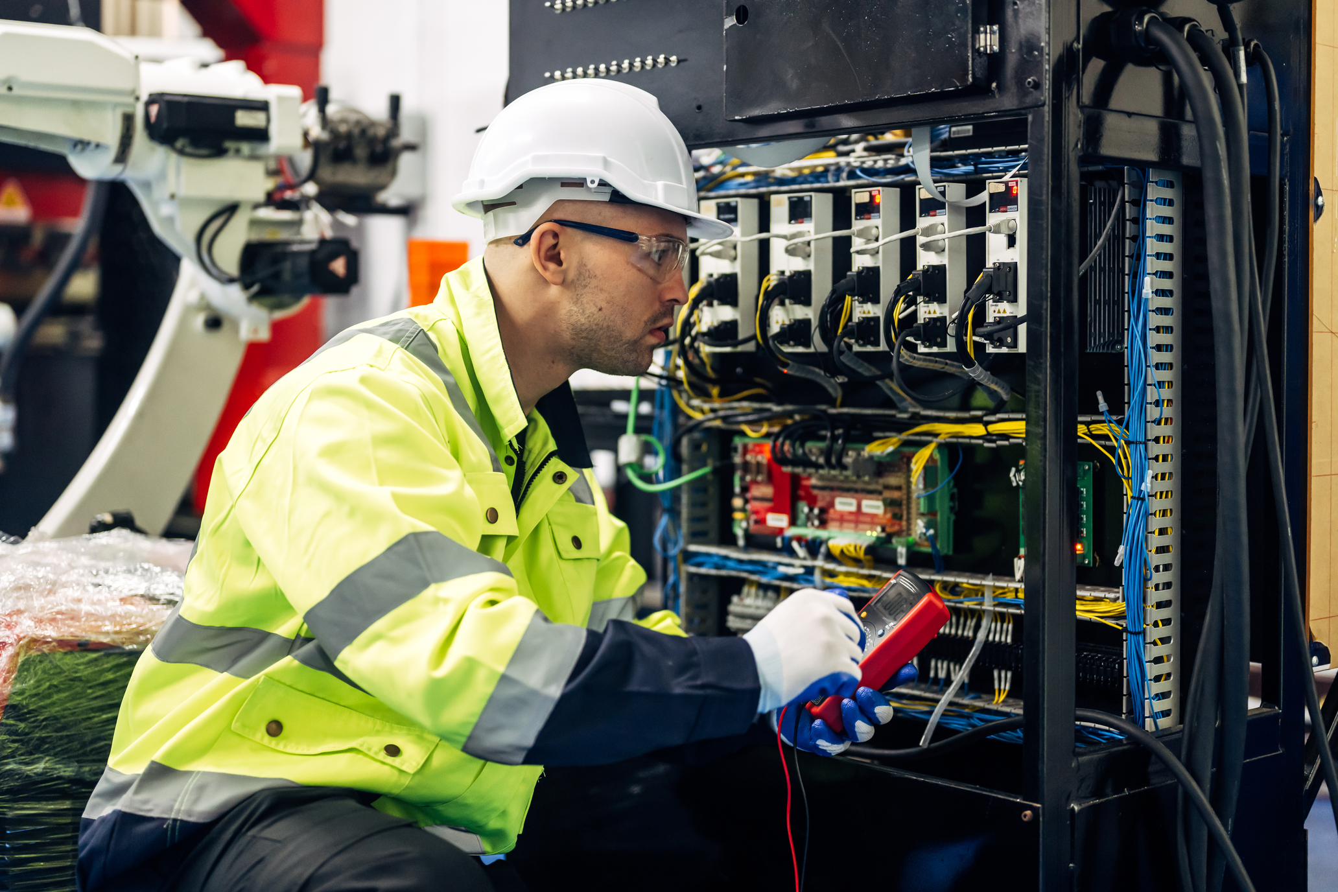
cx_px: 669
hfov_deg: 39.6
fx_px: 1858
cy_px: 446
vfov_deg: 27.0
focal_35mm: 50
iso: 1800
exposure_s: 1/320
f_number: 1.8
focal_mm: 50
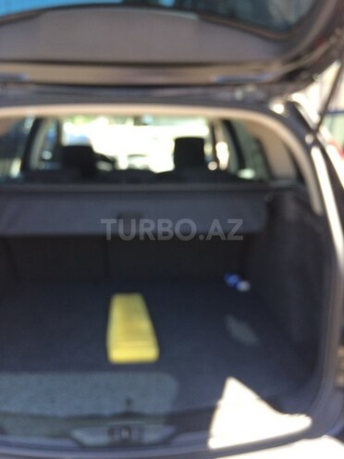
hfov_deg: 48.2
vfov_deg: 61.7
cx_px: 172
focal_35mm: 29
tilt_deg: -17.3
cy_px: 230
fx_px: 384
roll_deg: +1.1
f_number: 2.2
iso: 40
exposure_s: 1/100
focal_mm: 4.15
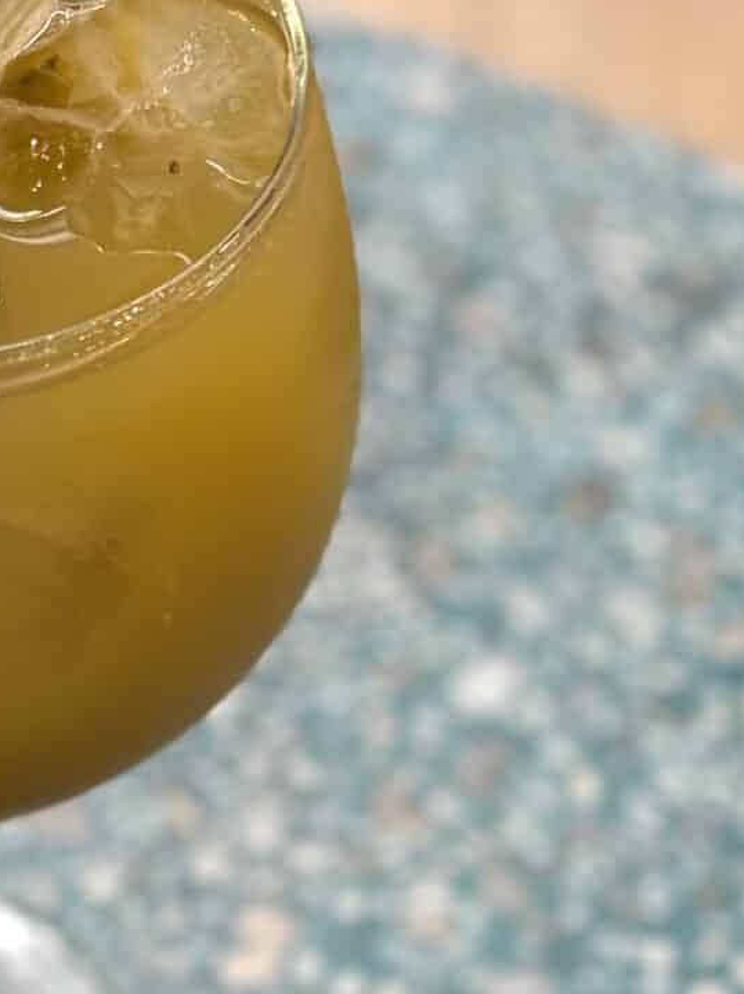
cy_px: 442
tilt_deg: -47.1
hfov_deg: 10.7
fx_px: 3928
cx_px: 7
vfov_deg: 14.4
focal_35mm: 137
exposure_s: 1/100
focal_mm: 6.76
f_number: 1.78
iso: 80
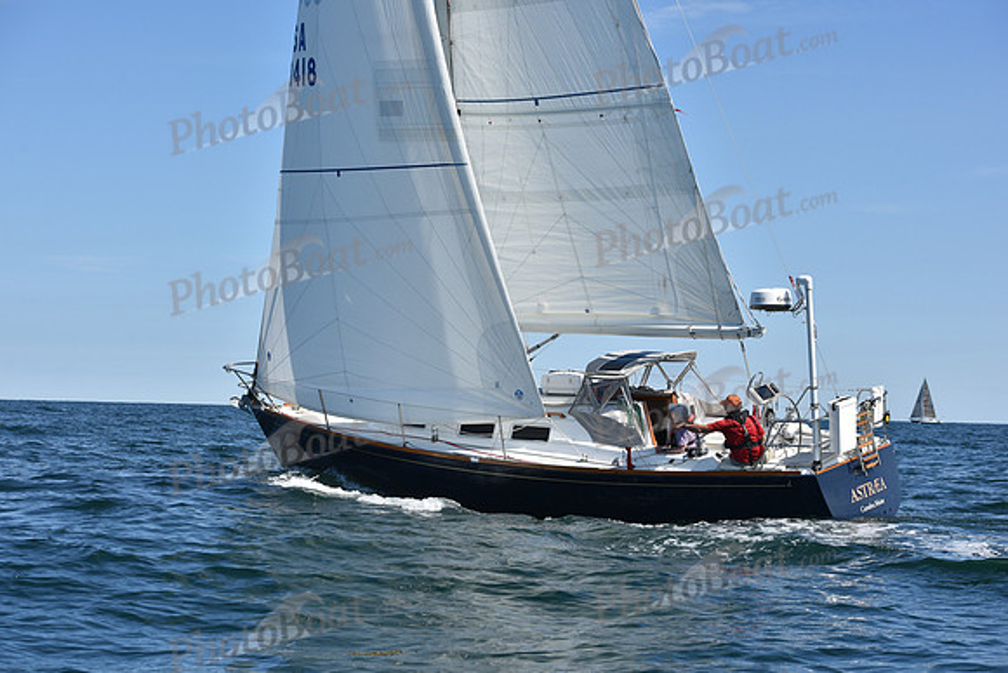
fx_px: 2240
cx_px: 504
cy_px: 336
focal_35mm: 80
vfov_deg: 17.1
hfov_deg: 25.4
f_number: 8
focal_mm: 80
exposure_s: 1/1250
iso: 250
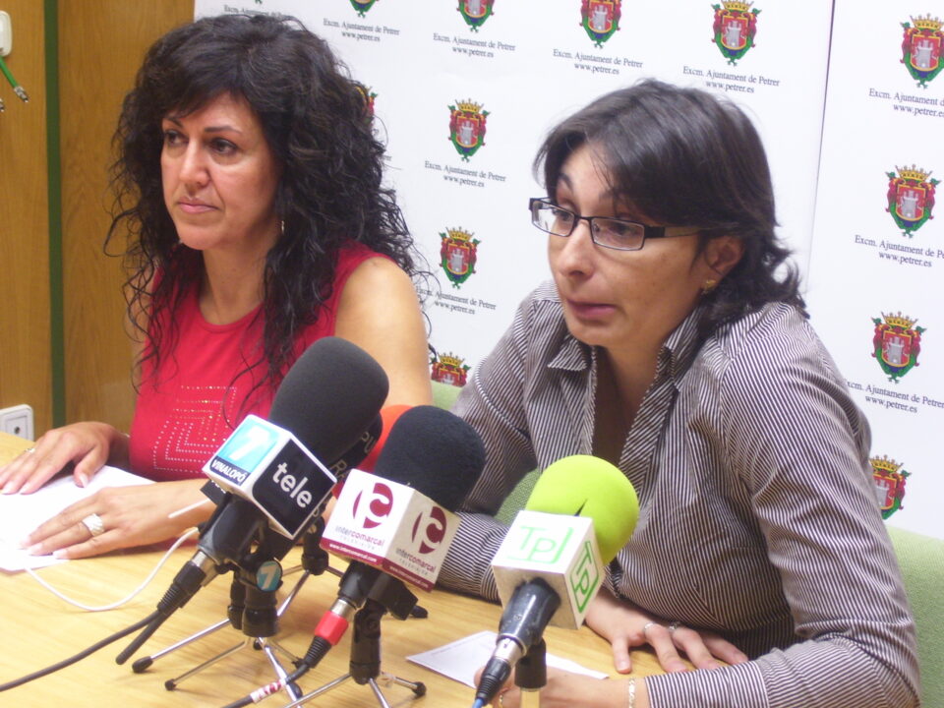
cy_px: 354
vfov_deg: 17.0
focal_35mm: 87
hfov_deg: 22.5
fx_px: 2373
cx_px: 472
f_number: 4.3
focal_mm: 14.3
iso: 160
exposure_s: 1/10
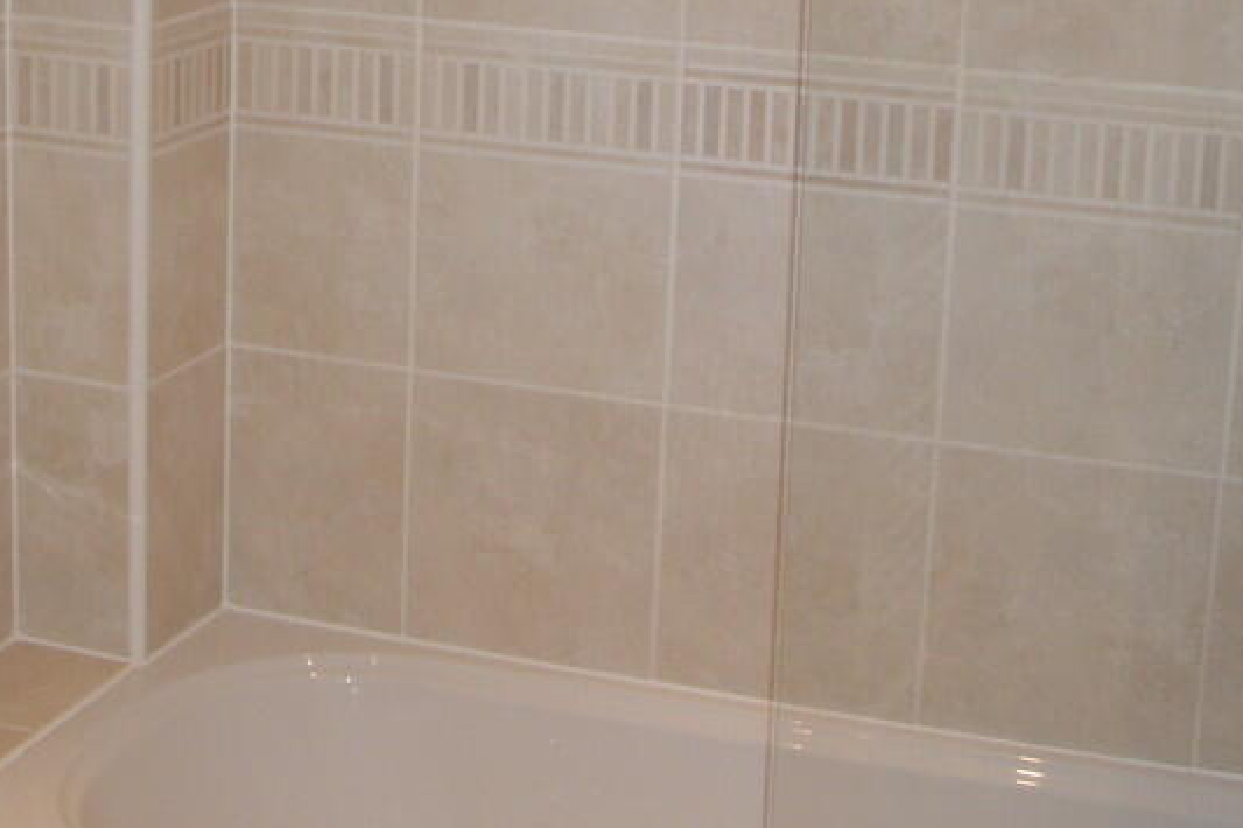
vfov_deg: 17.6
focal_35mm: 76
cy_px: 68
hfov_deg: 26.7
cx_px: 588
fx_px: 2623
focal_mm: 6.7
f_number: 3.5
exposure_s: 1/30
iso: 100
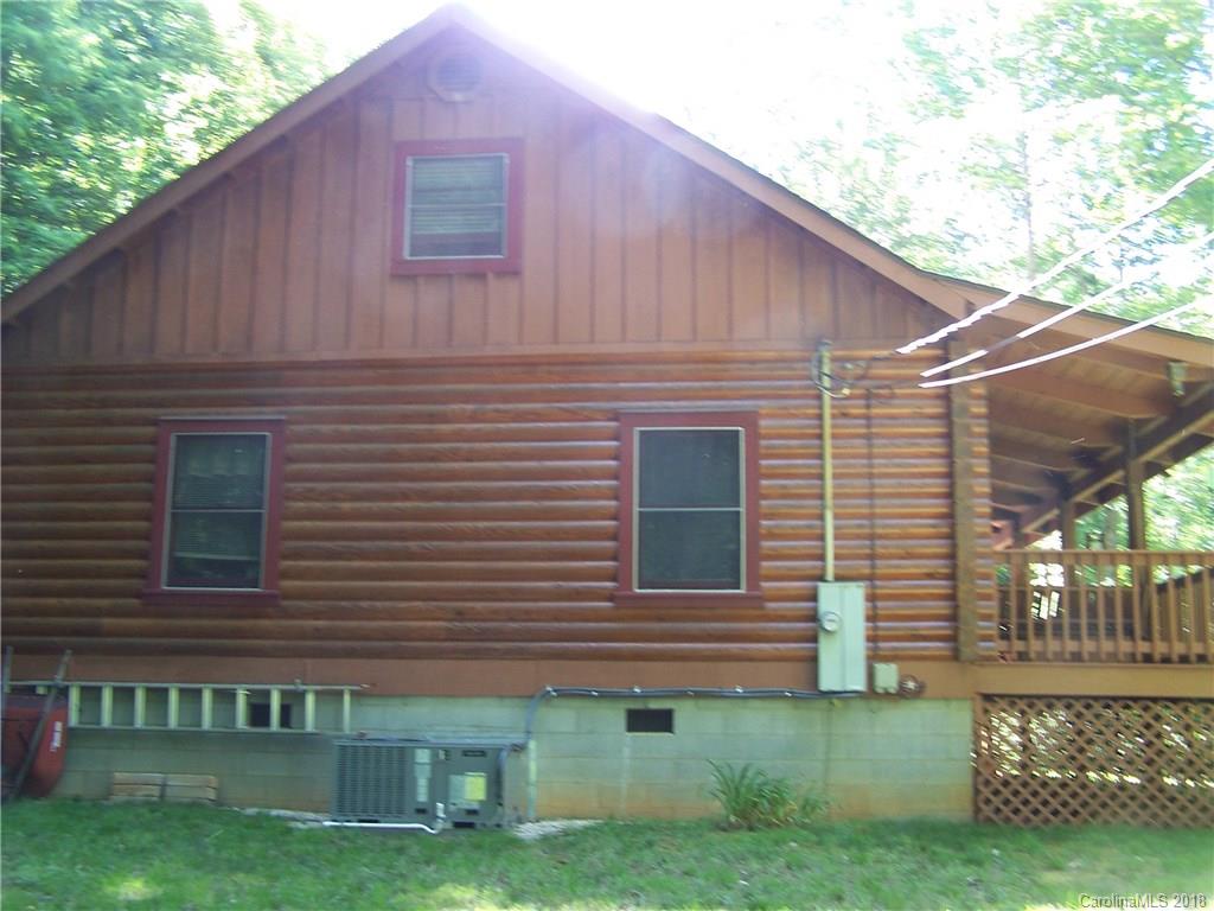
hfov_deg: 49.0
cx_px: 607
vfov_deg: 37.7
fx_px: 1333
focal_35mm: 38
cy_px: 456
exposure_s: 1/30
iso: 100
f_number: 2.8
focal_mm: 6.3
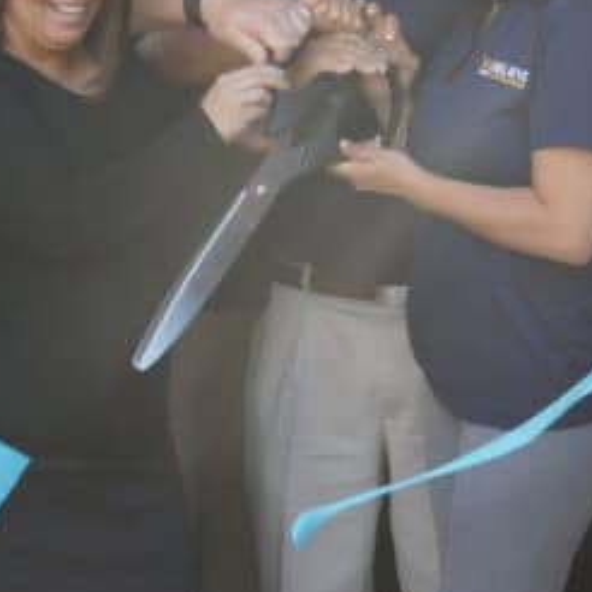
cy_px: 165
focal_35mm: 159
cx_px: 452
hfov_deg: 11.0
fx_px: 3076
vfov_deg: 11.0
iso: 500
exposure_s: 1/250
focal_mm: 40
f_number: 5
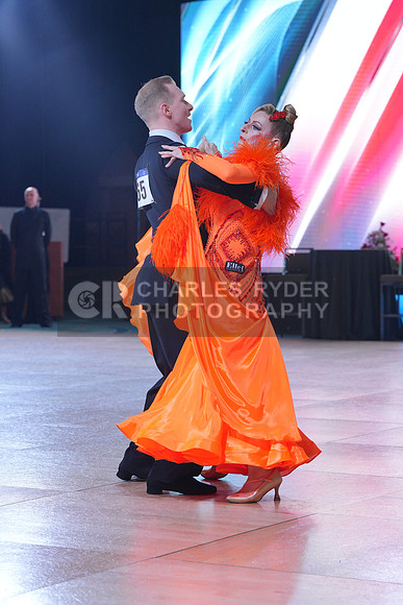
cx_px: 202
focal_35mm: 102
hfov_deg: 13.4
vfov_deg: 20.0
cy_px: 302
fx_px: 1712
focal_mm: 102
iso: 1250
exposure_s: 1/400
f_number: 5.6
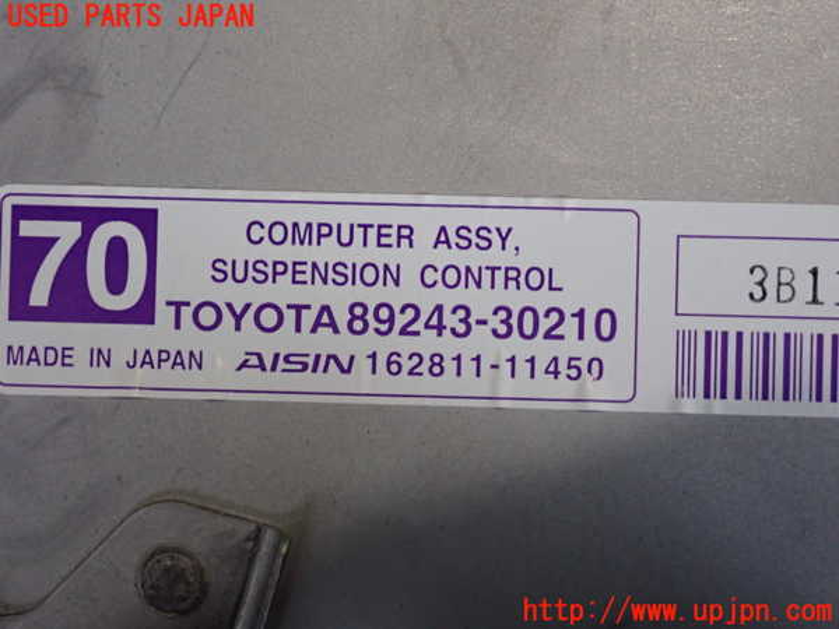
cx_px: 420
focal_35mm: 67
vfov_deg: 21.9
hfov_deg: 29.0
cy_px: 314
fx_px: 1624
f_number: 3.8
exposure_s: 1/60
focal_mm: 11.88
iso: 800
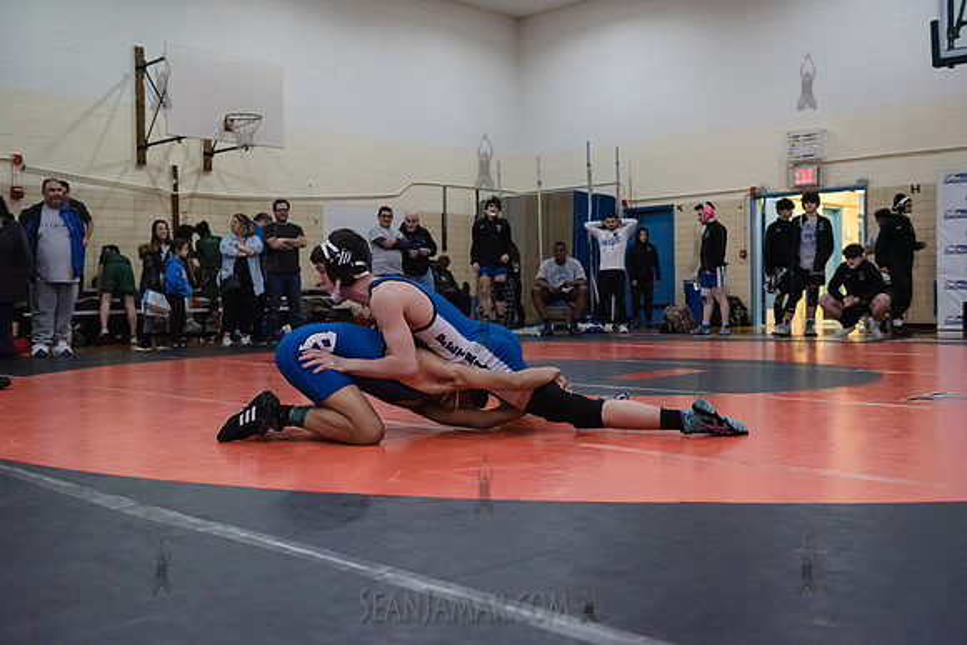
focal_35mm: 36
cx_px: 484
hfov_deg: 53.1
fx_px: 967
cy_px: 322
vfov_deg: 36.9
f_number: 3.2
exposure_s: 1/400
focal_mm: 36
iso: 8000
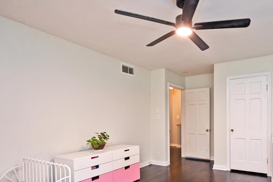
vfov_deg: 56.0
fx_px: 167
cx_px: 188
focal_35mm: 22
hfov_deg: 75.4
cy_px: 121
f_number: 4
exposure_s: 1/60
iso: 800
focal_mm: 14
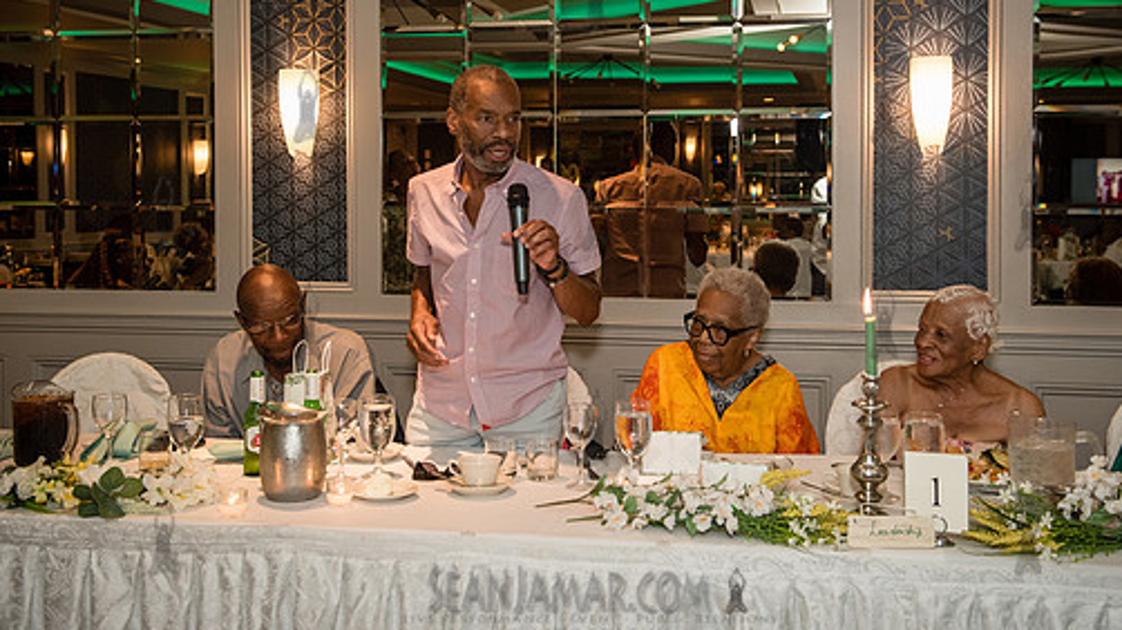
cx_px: 595
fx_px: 1368
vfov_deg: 25.8
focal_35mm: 46
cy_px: 211
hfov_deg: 44.6
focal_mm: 38
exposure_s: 1/200
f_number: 3.5
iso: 1600
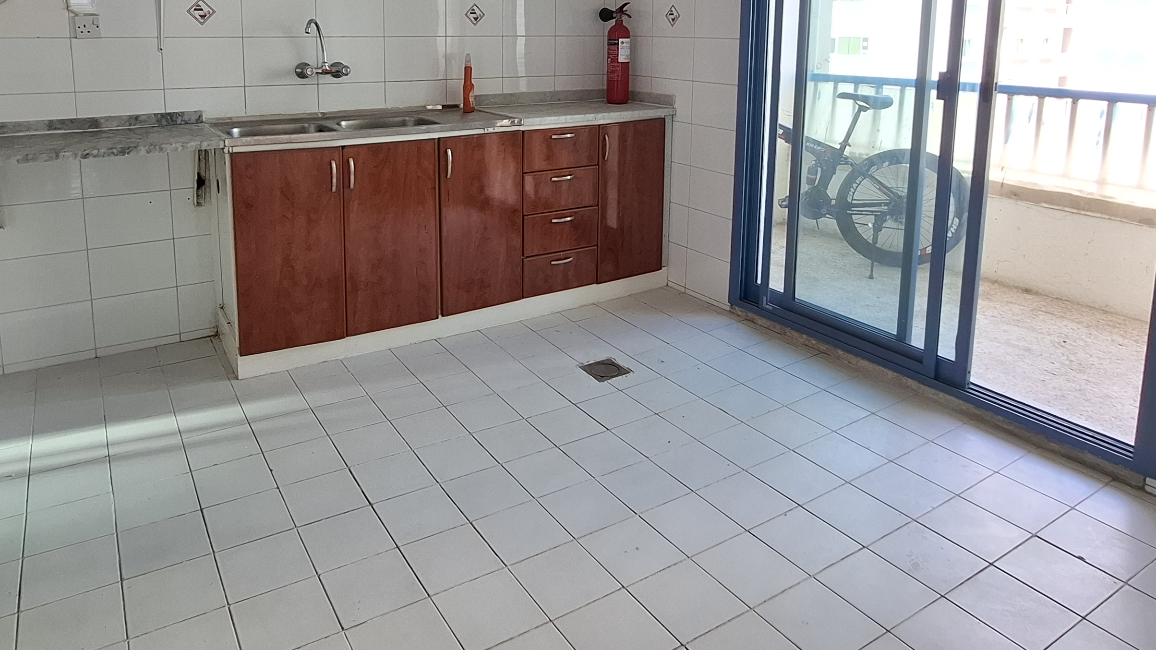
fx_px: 736
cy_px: 131
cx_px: 526
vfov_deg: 45.3
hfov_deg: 76.1
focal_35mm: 24
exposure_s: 1/60
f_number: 2.2
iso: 40
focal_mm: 1.74
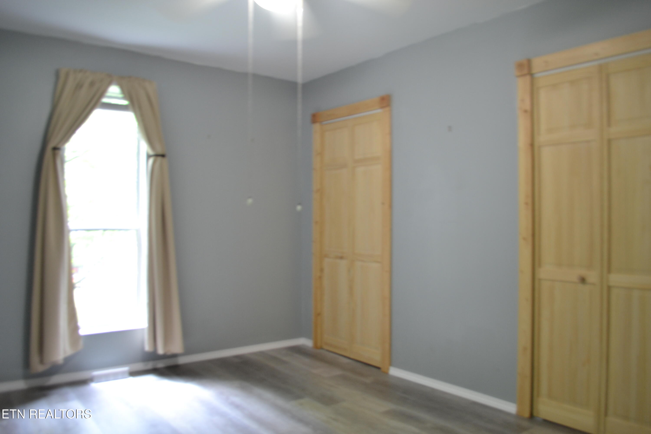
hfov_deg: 67.4
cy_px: 217
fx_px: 488
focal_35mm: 27
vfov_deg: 47.9
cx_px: 326
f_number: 3.5
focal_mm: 18
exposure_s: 1/15
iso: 450
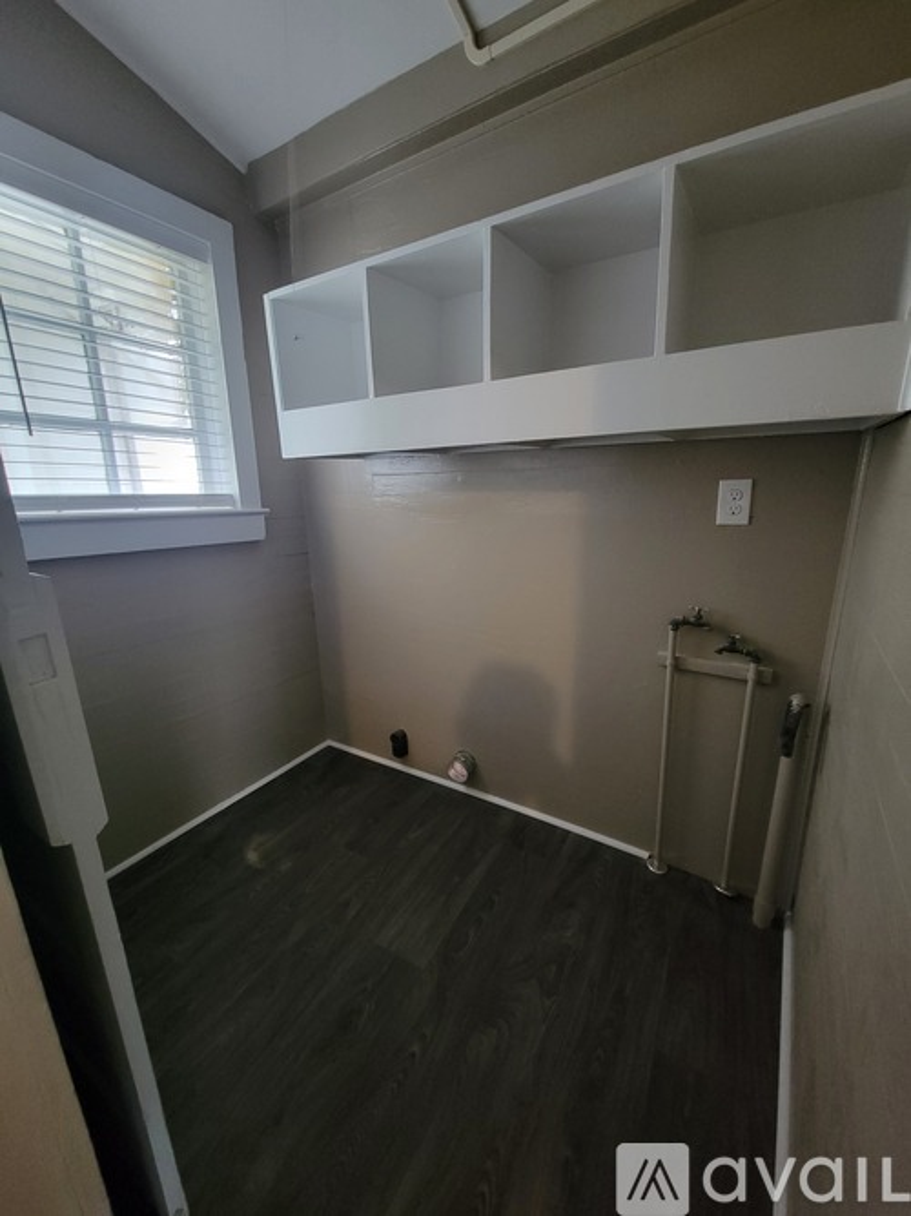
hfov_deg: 89.9
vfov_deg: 106.2
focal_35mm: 13
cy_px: 608
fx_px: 456
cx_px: 456
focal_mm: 2.2
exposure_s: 1/30
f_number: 2.2
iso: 640
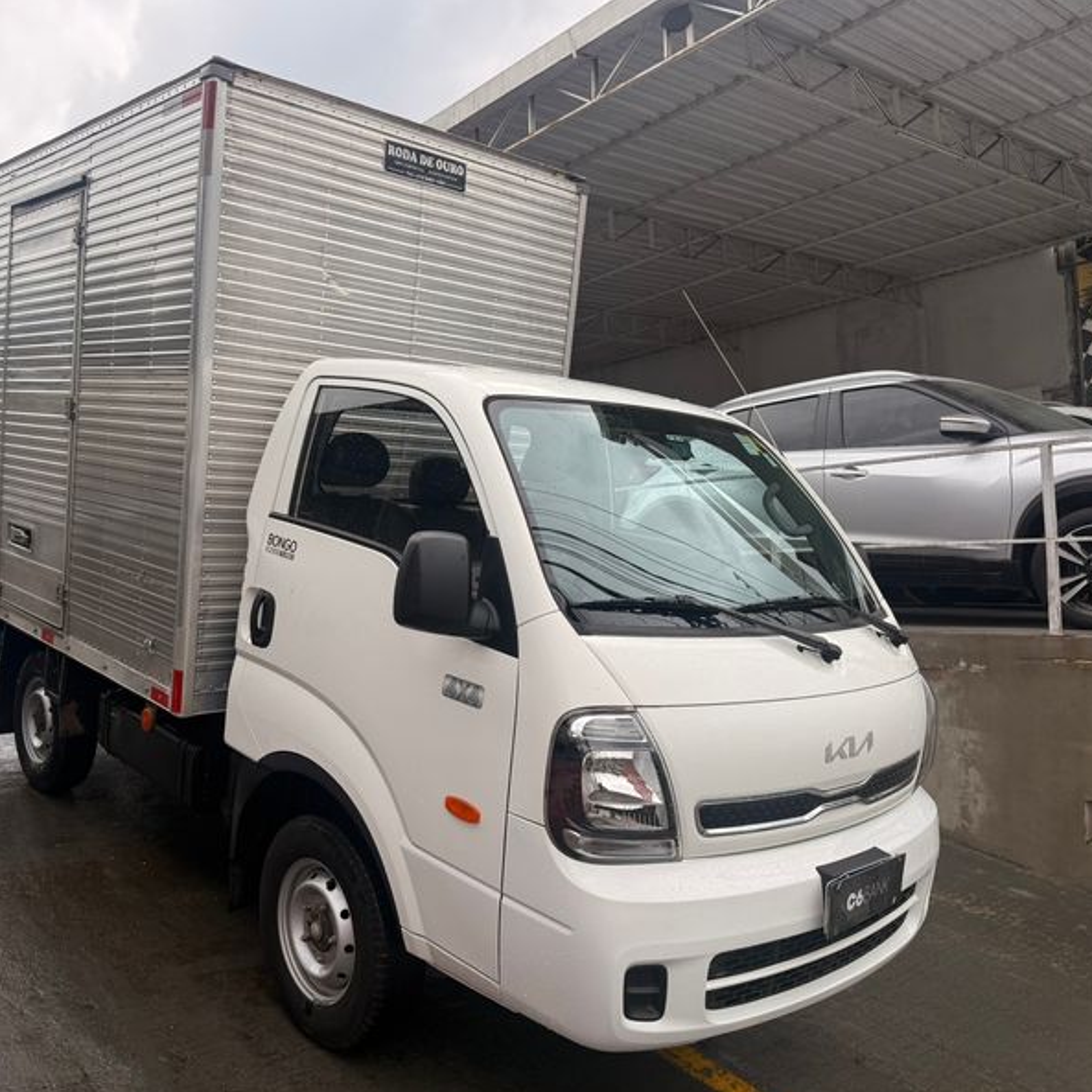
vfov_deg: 55.6
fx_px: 1035
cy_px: 552
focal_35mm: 29
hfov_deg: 55.1
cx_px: 418
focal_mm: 6.76
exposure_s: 1/3279
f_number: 1.78
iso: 100
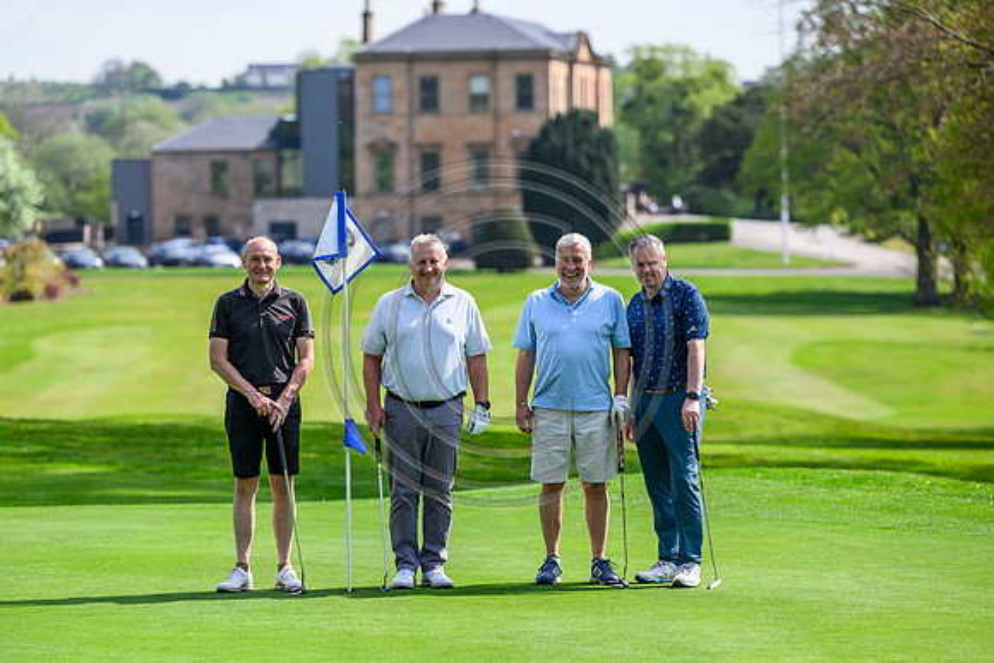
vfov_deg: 8.3
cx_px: 497
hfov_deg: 12.4
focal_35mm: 165
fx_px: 4557
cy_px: 332
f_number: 4
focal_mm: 165
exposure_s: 1/2500
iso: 500
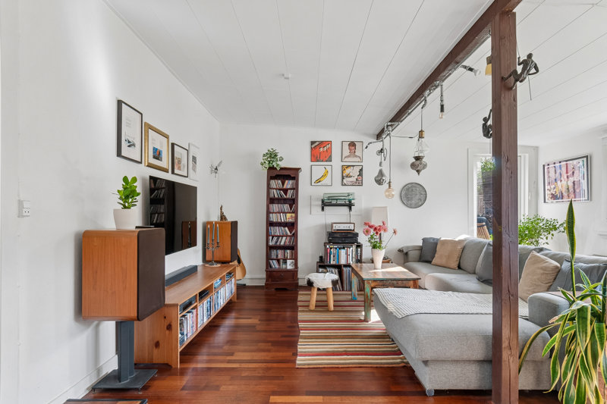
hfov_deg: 90.0
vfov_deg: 67.4
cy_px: 202
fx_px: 303
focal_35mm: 18
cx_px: 304
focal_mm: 12
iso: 200
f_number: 10
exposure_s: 1/2.5
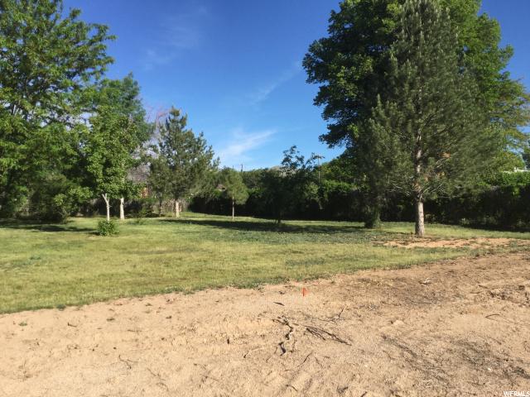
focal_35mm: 31
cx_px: 265
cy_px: 198
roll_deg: -4.9
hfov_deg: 58.4
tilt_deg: -2.5
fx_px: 475
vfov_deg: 45.4
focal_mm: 3.3
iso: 25
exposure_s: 1/1045
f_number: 2.4
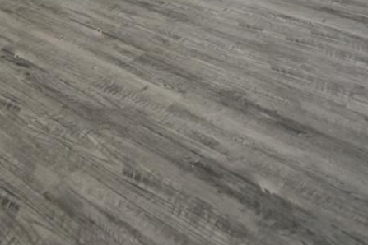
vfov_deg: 16.8
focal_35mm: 68
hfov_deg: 28.8
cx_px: 58
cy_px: -189
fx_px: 695
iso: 2000
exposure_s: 1/80
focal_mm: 19
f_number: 2.8
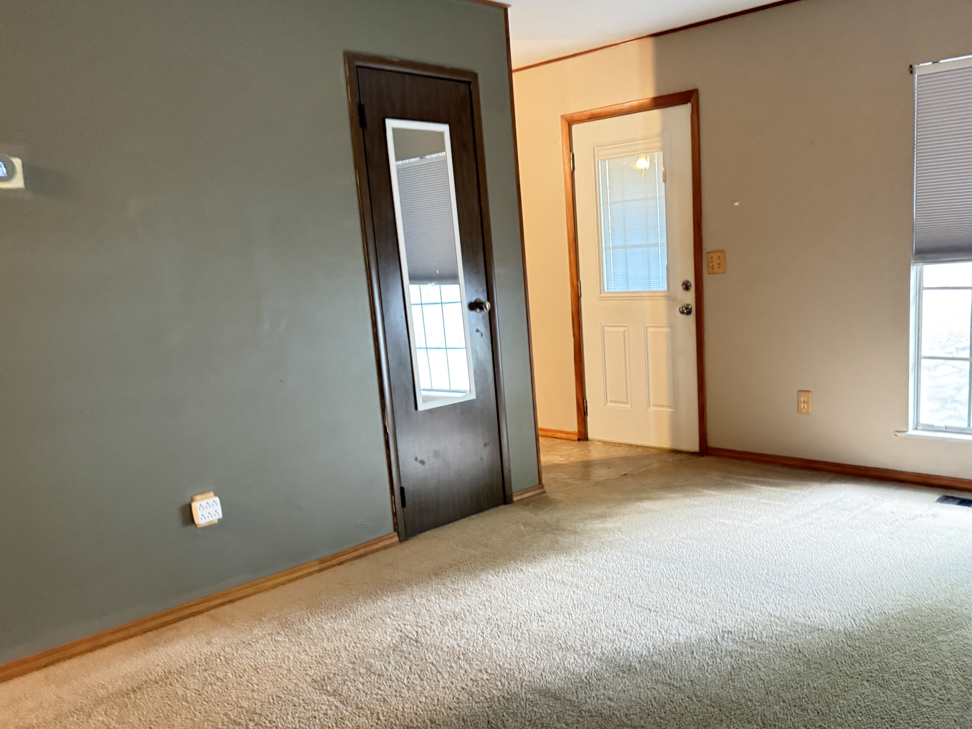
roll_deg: +2.5
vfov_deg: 46.7
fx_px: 842
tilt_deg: -8.3
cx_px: 602
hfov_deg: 59.3
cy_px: 399
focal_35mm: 30
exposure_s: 1/30
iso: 1000
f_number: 1.78
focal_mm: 6.76
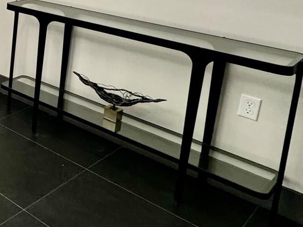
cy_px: -30
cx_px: -166
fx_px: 403
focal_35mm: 46
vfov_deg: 28.3
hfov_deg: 26.9
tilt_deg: -7.9
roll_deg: +0.4
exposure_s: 1/120
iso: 200
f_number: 2.2
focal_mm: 2.22
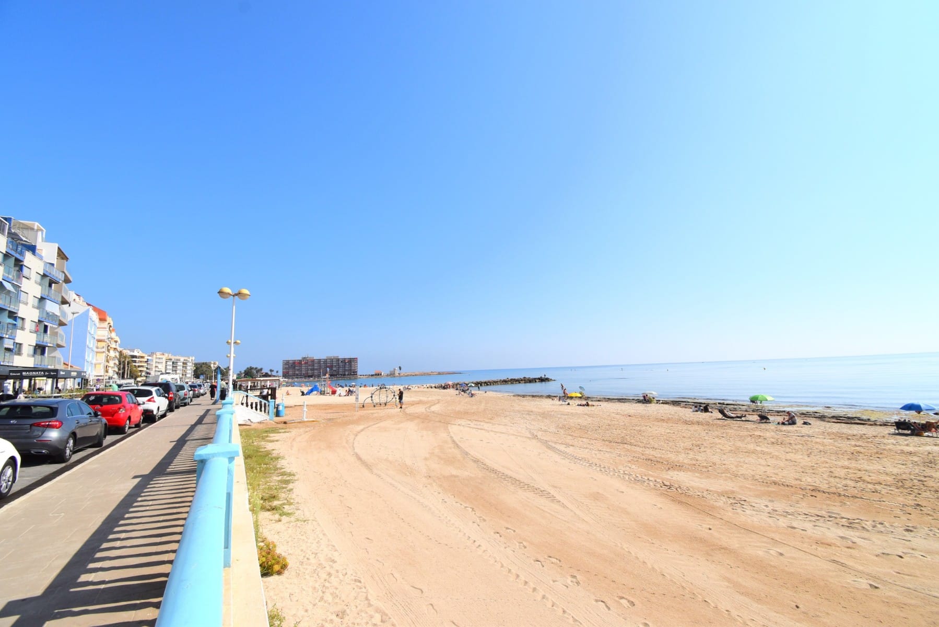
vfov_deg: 77.4
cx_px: 470
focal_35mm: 15
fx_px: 391
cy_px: 314
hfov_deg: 100.4
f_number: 9
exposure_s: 1/1000
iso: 200
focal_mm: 10
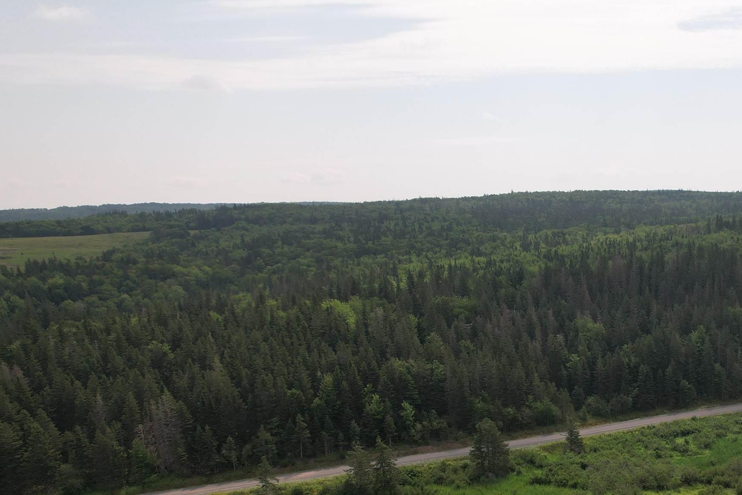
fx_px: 804
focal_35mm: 39
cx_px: 595
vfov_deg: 33.1
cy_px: 406
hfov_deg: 46.9
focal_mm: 8.38
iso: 100
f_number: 2.8
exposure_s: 1/100
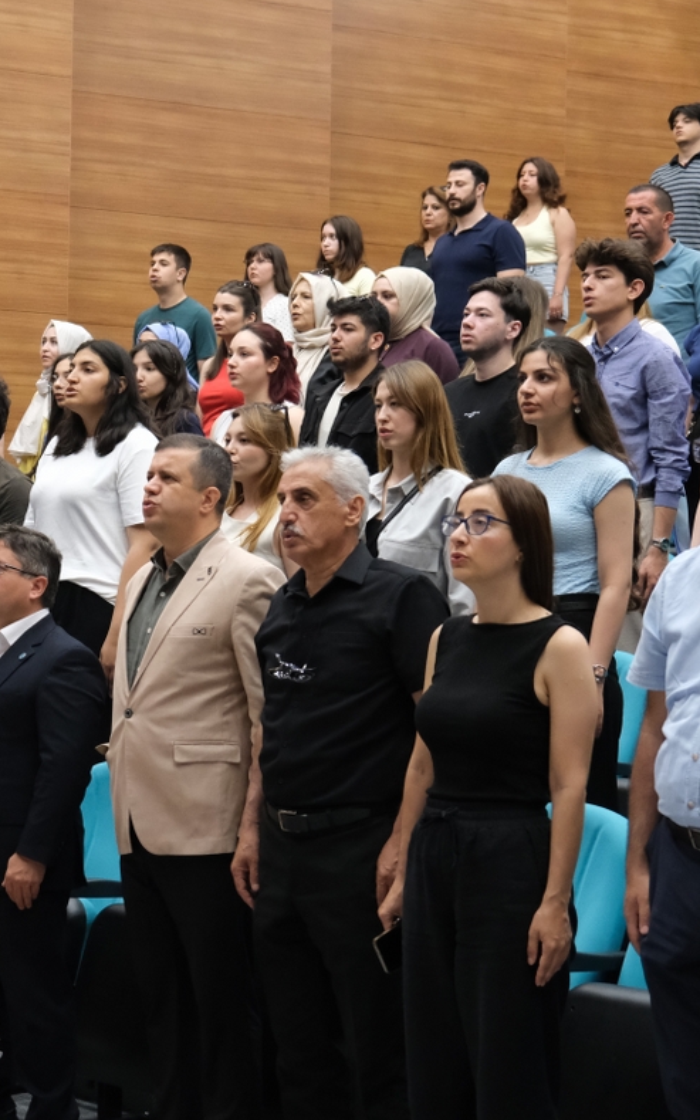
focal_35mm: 76
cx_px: 38
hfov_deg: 16.9
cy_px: 564
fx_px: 2320
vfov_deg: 27.1
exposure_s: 1/52
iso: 3200
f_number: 4
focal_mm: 32.5
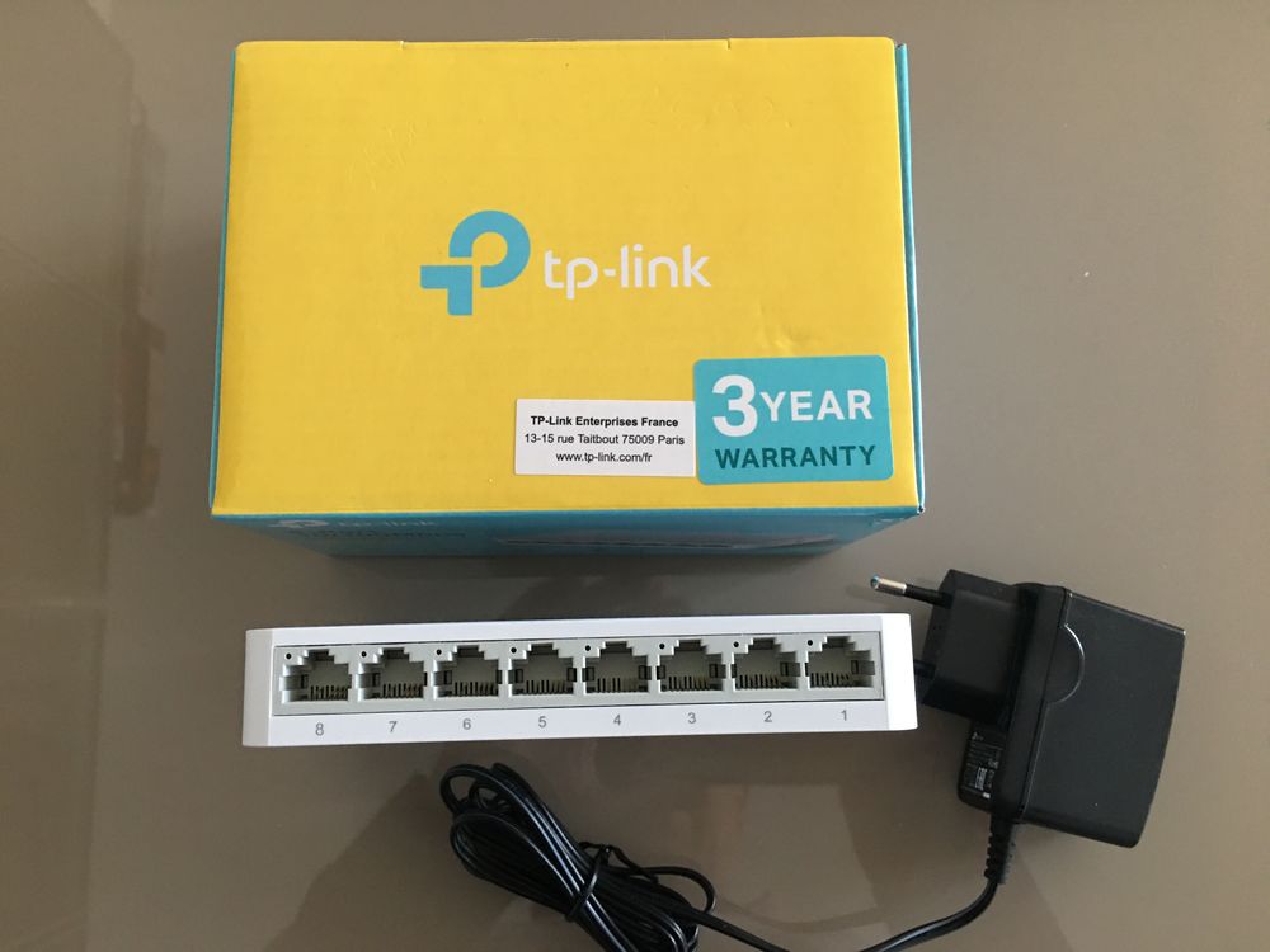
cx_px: 635
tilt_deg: -80.1
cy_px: 476
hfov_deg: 61.7
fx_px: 1064
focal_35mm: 29
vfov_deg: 48.2
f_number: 2.2
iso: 80
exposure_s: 1/10
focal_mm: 4.15
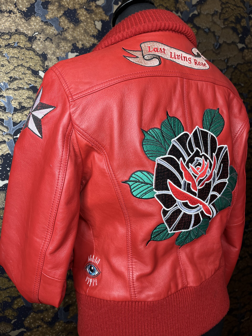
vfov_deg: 67.3
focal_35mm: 26
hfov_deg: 53.1
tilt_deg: -7.9
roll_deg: +3.3
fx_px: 252
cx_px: 126
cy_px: 168
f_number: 1.6
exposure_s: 1/100
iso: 125
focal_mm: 5.1
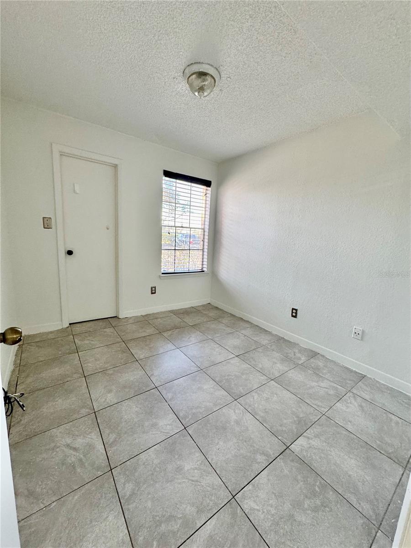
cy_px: 274
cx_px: 206
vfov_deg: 102.1
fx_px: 222
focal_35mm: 14
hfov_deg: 85.7
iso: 250
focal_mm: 2.22
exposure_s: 1/120
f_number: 2.2
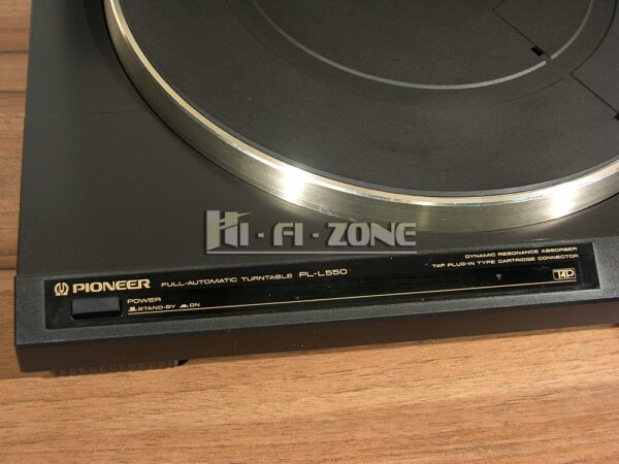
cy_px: 232
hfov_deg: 38.2
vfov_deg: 29.1
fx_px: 894
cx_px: 310
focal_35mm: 50
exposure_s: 1/50
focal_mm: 12.9
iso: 50
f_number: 2.5
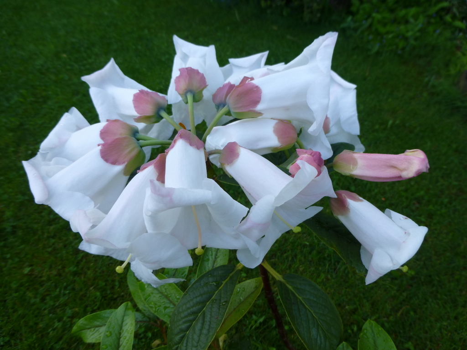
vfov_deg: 56.8
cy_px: 175
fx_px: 324
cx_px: 234
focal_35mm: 24
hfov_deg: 71.6
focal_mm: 4.3
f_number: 3.3
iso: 100
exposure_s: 1/80
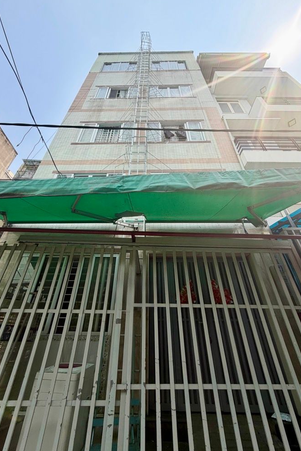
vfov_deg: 100.4
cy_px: 228
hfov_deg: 77.3
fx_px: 188
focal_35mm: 15
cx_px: 146
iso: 32
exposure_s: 1/770
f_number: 2.2
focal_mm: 2.22
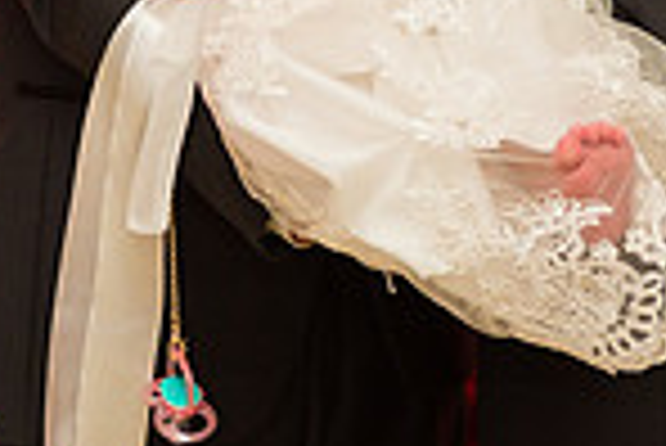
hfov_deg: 10.2
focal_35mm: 201
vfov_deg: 6.7
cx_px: 256
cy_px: -300
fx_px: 3722
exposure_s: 1/200
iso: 800
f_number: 3.2
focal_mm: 48
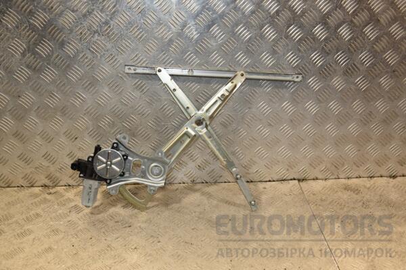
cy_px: 135
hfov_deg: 51.3
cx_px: 203
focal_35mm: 38
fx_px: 423
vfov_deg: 35.5
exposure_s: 1/200
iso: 800
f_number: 5
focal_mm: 25
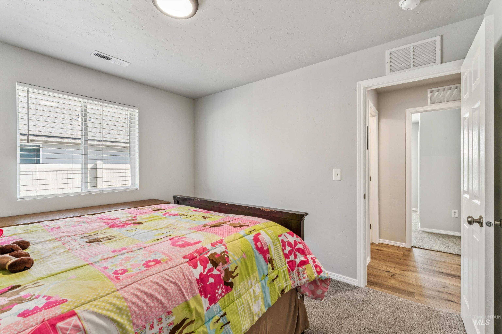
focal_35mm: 16
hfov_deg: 98.2
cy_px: 167
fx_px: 218
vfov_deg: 75.1
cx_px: 251
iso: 400
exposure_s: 1/8
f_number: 13
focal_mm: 15.6
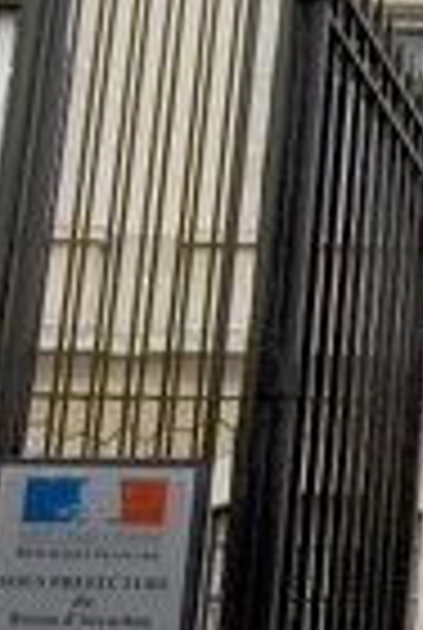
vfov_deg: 18.6
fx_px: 1926
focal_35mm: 110
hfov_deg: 11.6
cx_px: 760
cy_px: 351
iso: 200
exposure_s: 1/400
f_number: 9
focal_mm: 13
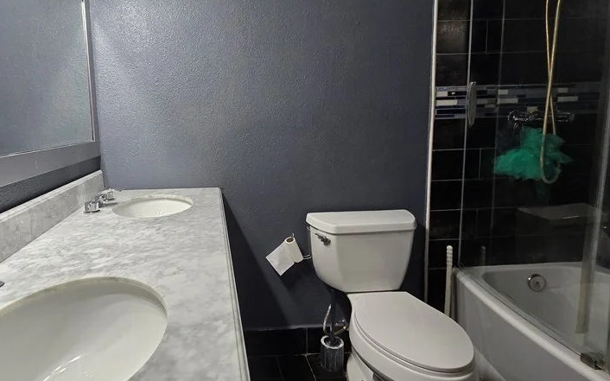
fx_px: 332
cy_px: 171
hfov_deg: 83.2
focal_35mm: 20
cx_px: 224
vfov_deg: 59.5
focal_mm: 2.2
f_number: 2.2
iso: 125
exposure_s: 1/60
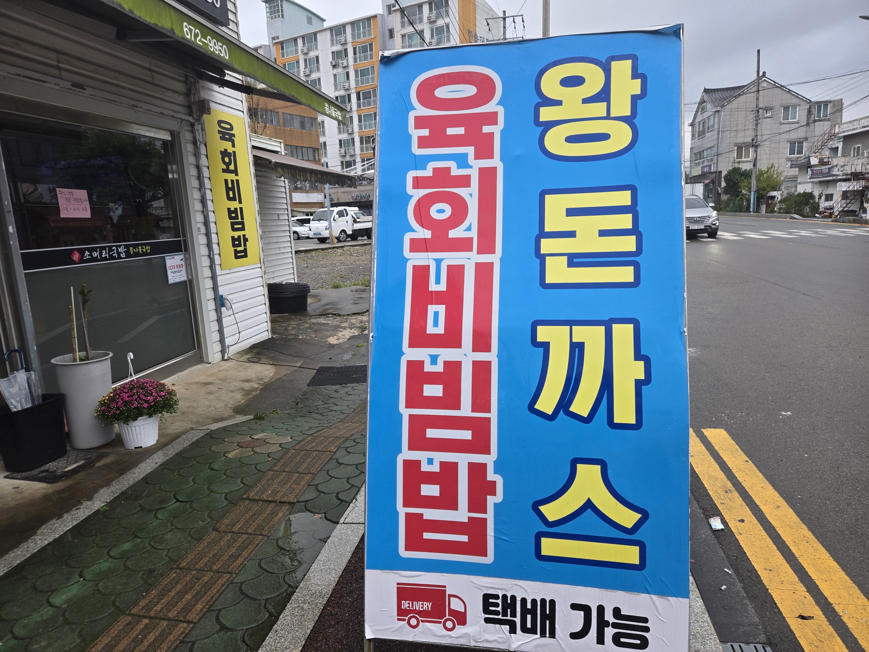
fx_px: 577
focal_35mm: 23
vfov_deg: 58.9
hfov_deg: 73.9
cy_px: 326
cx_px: 434
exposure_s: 1/508
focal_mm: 5.4
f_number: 1.8
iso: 80
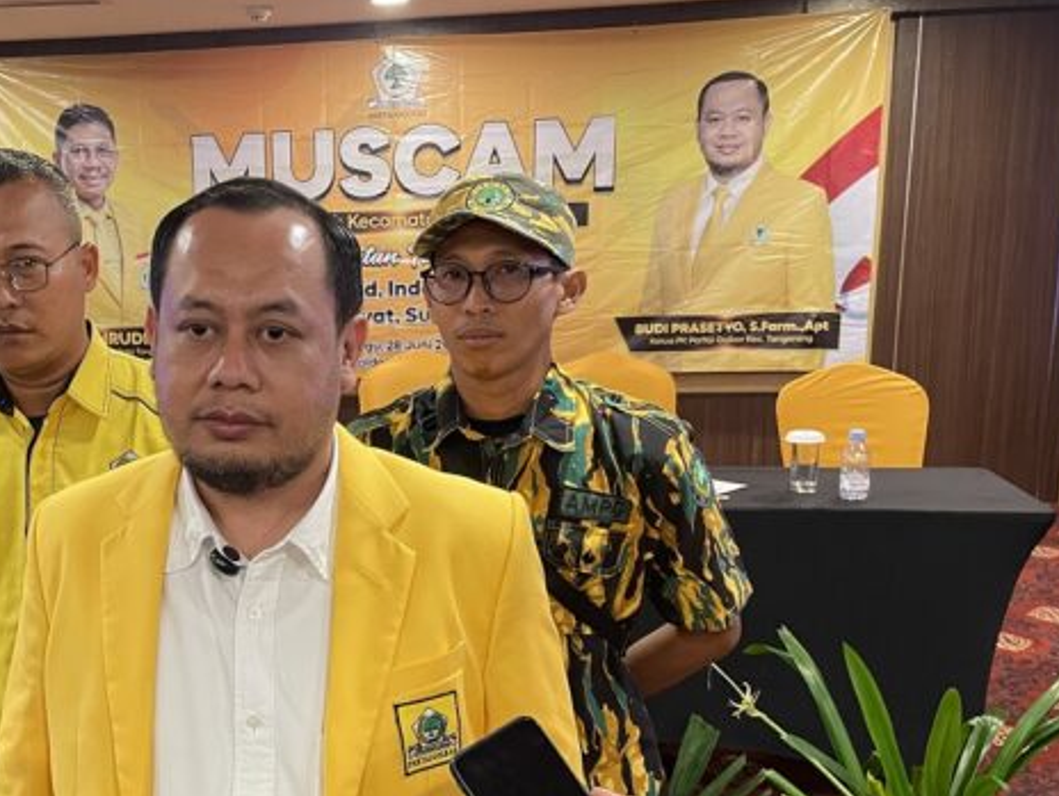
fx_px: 1286
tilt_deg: -13.0
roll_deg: +3.0
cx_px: 262
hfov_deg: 43.3
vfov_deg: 34.3
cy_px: 457
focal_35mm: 42
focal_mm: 4.2
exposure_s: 1/50
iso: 250
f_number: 1.6
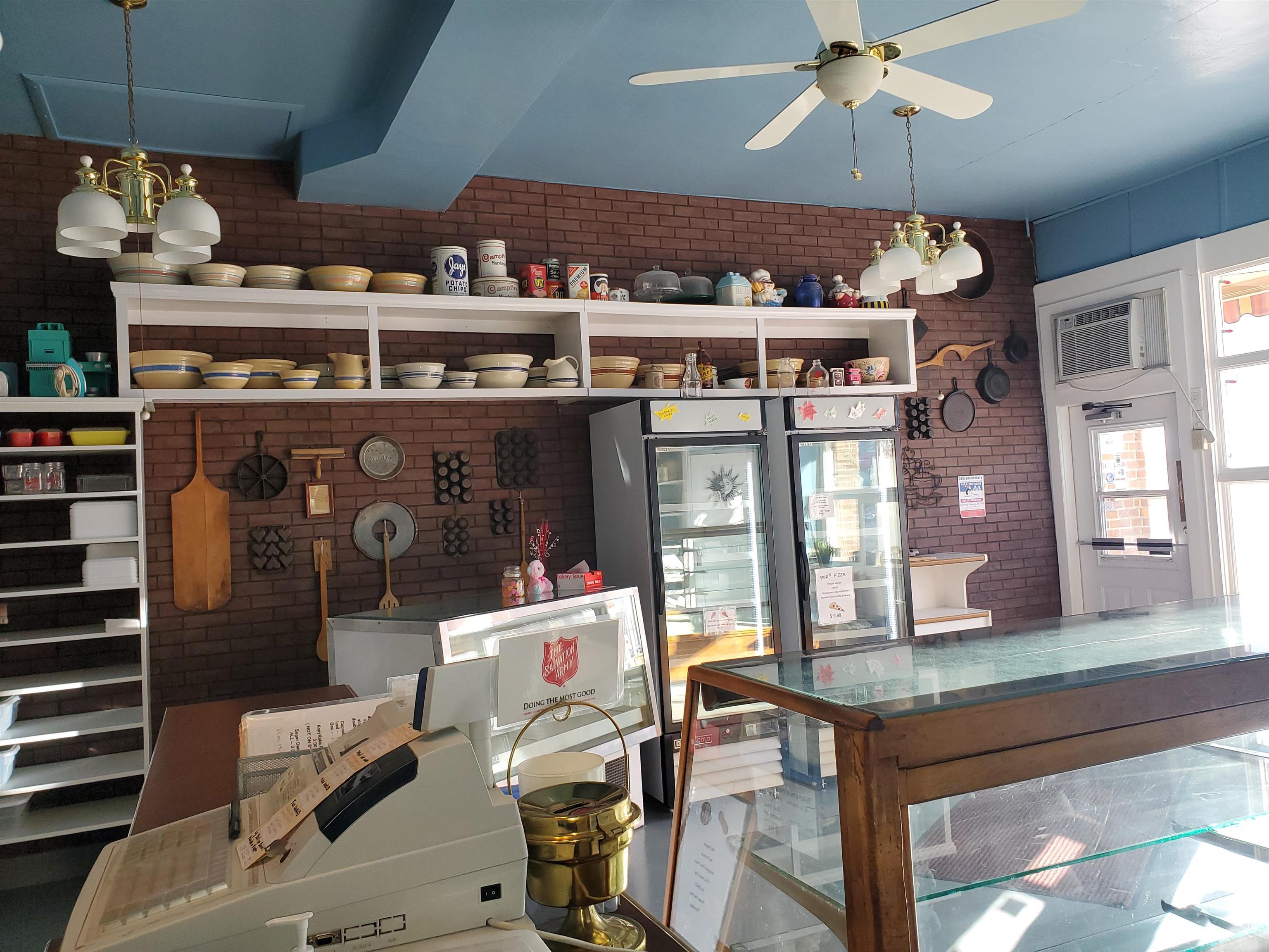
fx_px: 953
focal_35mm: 26
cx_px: 634
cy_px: 476
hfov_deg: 67.3
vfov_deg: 53.1
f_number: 2.4
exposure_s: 1/100
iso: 100
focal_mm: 4.3
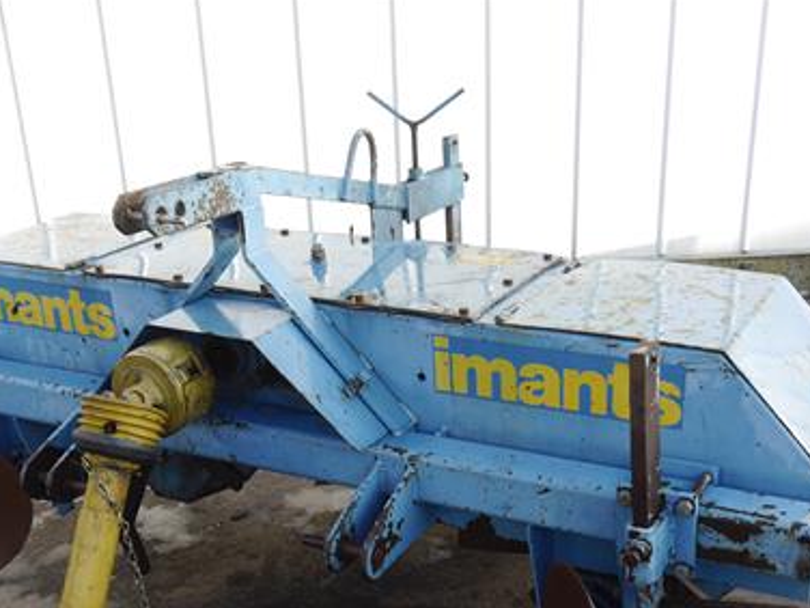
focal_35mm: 51
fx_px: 1193
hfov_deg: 37.5
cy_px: 507
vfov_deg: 27.8
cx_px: 408
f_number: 4.5
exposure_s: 1/160
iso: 160
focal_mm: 15
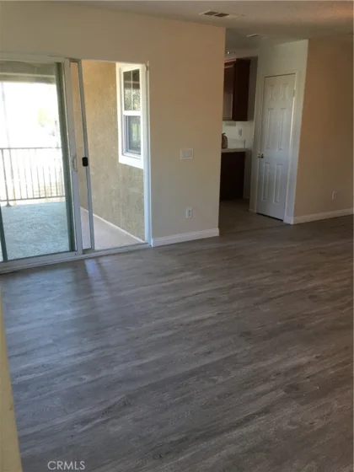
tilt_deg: -15.4
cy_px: 236
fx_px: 395
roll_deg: -0.7
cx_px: 177
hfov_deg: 48.2
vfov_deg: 61.7
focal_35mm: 29
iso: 40
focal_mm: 4.15
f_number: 2.2
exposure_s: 1/30
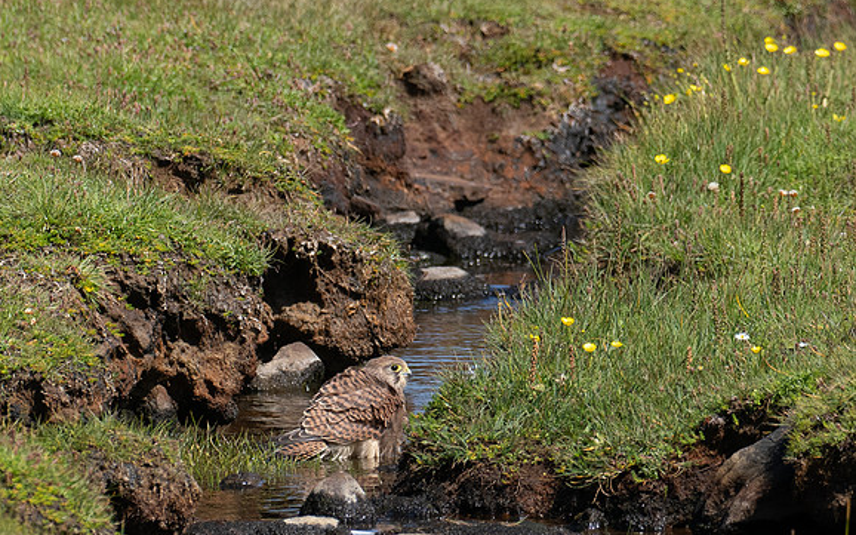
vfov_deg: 1.0
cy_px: 370
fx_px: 29295
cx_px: 387
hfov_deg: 1.7
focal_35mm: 1256
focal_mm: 300
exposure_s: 1/1250
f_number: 4.5
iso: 200
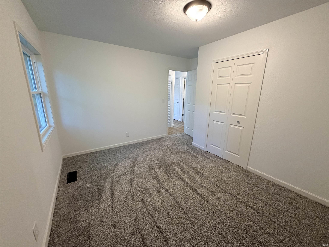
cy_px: 124
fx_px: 133
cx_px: 164
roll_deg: +0.3
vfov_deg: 85.7
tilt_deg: -13.1
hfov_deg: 102.1
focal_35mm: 14
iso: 320
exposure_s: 1/60
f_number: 2.2
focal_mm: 2.22
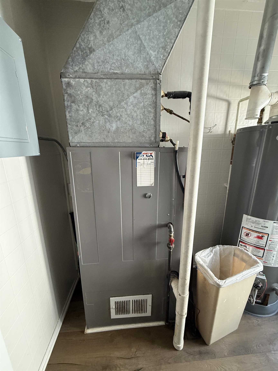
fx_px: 150
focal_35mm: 14
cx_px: 139
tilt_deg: -12.6
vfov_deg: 102.1
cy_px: 186
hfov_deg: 85.7
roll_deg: +0.7
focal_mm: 2.22
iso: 400
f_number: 2.2
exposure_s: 1/60
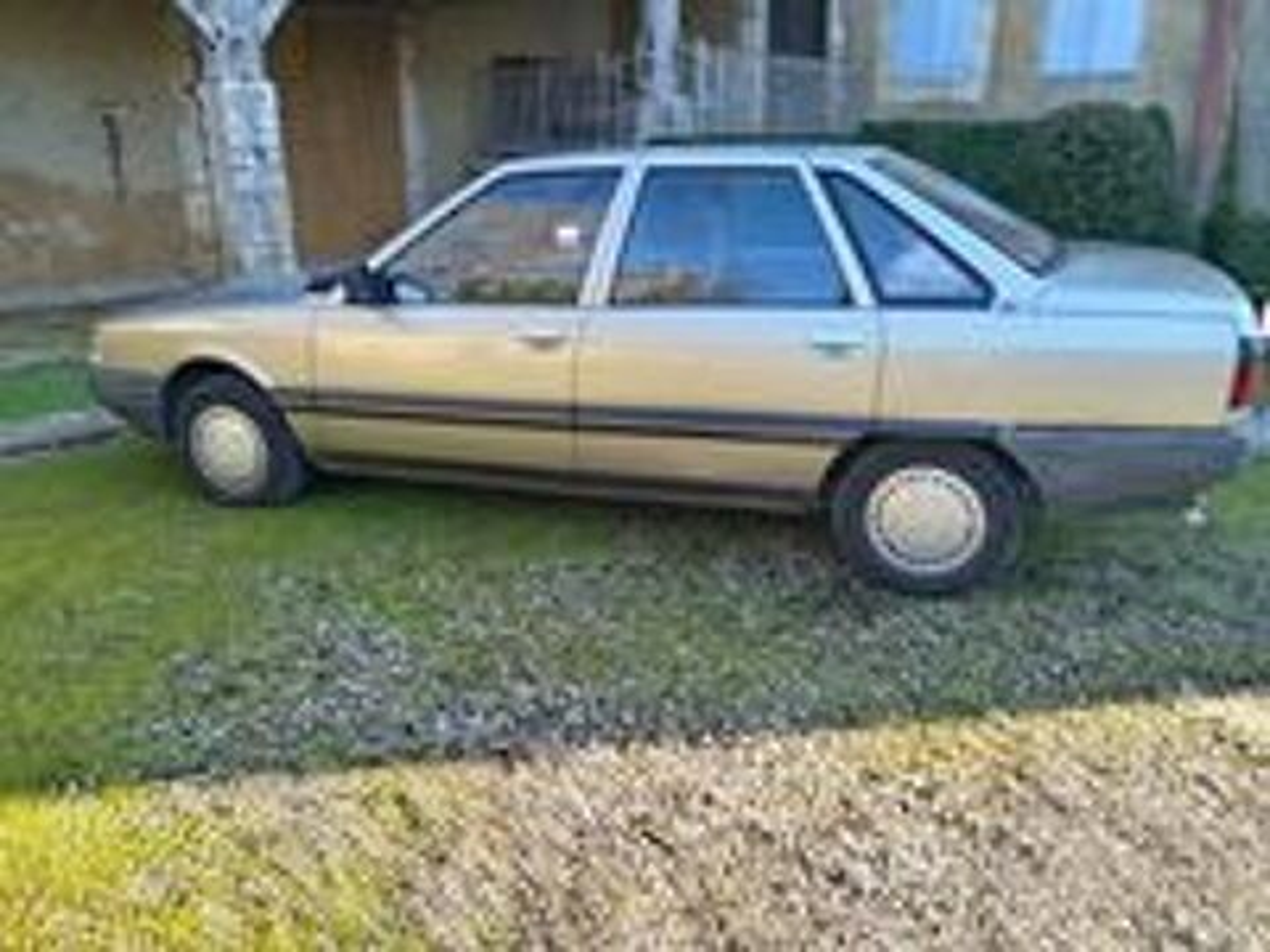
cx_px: 635
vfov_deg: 51.4
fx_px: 991
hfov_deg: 65.3
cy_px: 476
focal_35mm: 27
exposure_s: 1/50
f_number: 1.8
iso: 116
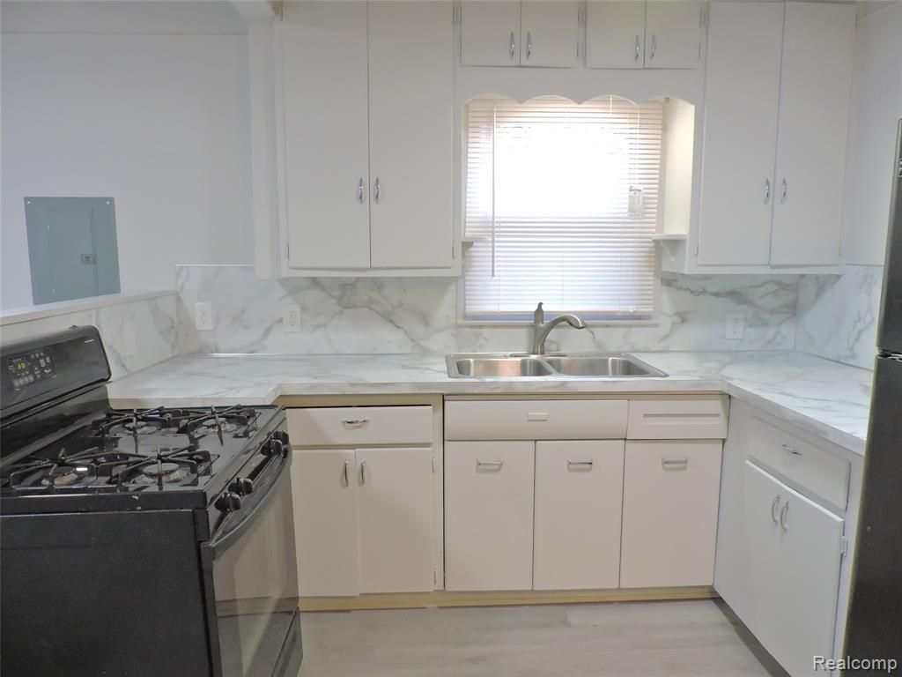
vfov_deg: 56.8
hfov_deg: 71.6
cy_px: 338
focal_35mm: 24
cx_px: 451
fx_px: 625
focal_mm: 4.3
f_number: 3
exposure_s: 1/30
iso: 800
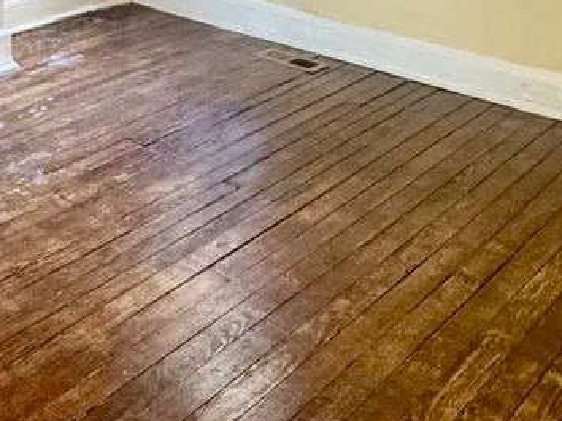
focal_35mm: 57
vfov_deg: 23.1
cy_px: -111
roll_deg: -0.4
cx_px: 87
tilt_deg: -7.9
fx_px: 925
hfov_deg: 32.6
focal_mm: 2.22
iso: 640
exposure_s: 1/60
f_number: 2.2
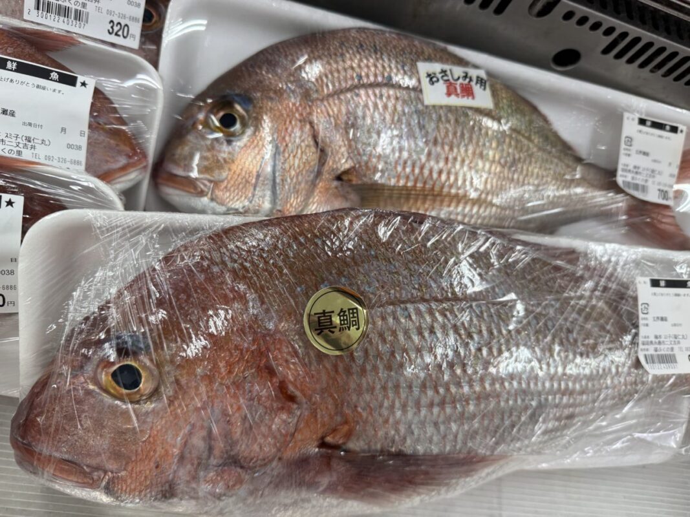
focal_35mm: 24
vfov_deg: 56.8
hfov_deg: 71.6
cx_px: 345
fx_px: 478
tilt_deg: -63.5
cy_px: 258
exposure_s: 1/120
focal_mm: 6.76
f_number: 1.78
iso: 160
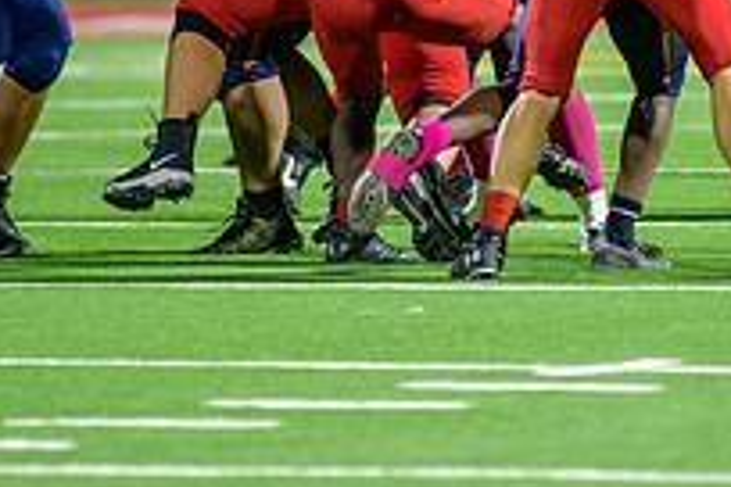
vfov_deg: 1.6
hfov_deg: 2.4
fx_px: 17360
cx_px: 573
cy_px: -48
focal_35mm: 855
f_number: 2.8
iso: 2000
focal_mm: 300
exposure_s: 1/500
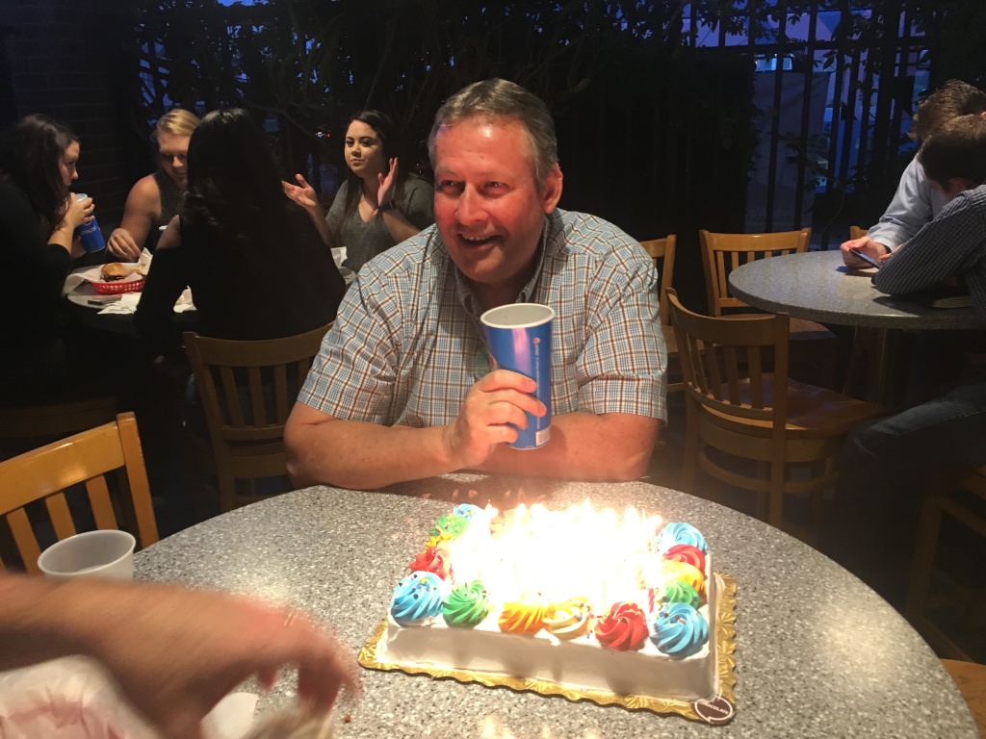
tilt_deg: -16.4
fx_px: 826
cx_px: 493
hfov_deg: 61.7
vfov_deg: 48.2
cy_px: 370
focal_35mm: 29
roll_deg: +2.8
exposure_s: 1/30
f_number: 2.2
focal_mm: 4.15
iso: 125
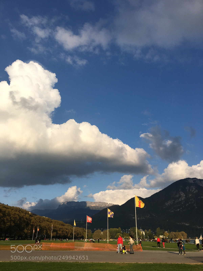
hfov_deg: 48.2
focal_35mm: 29
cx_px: 102
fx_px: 227
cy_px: 136
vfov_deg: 61.7
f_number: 2.2
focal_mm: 4.15
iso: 25
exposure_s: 1/1876
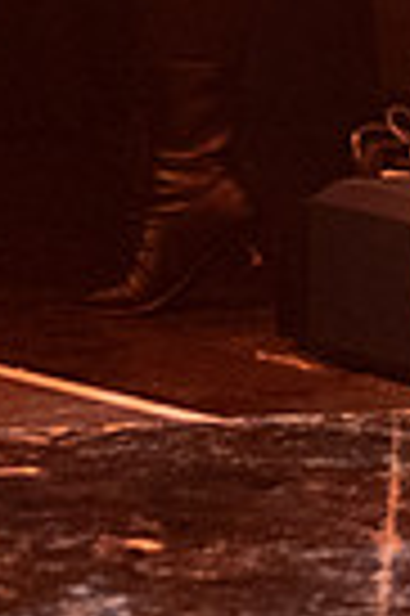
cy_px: -527
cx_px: 569
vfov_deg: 4.3
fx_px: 8152
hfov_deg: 2.9
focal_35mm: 476
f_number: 1.6
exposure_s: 1/250
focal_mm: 56
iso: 1600
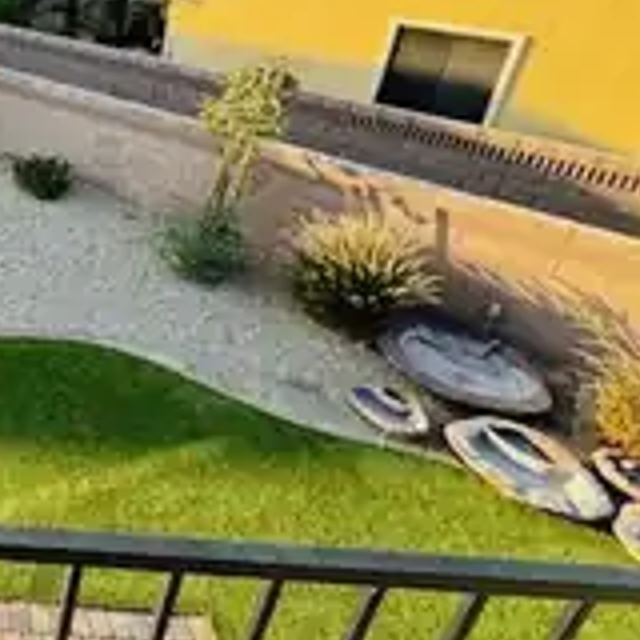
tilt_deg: -22.6
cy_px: 124
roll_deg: -0.5
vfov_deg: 49.3
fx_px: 648
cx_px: -124
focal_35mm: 31
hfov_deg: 38.9
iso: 40
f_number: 2.2
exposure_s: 1/241
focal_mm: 2.22
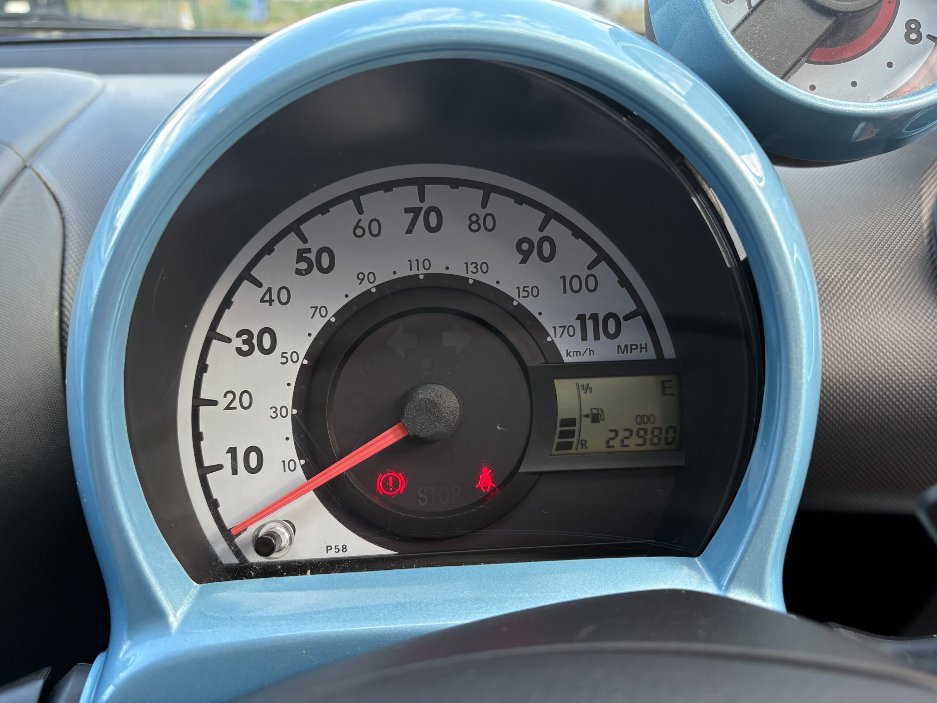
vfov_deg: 53.1
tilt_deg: -25.8
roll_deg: +2.0
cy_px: 352
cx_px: 468
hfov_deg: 67.3
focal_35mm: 26
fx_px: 704
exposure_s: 1/135
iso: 80
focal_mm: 5.96
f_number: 1.6
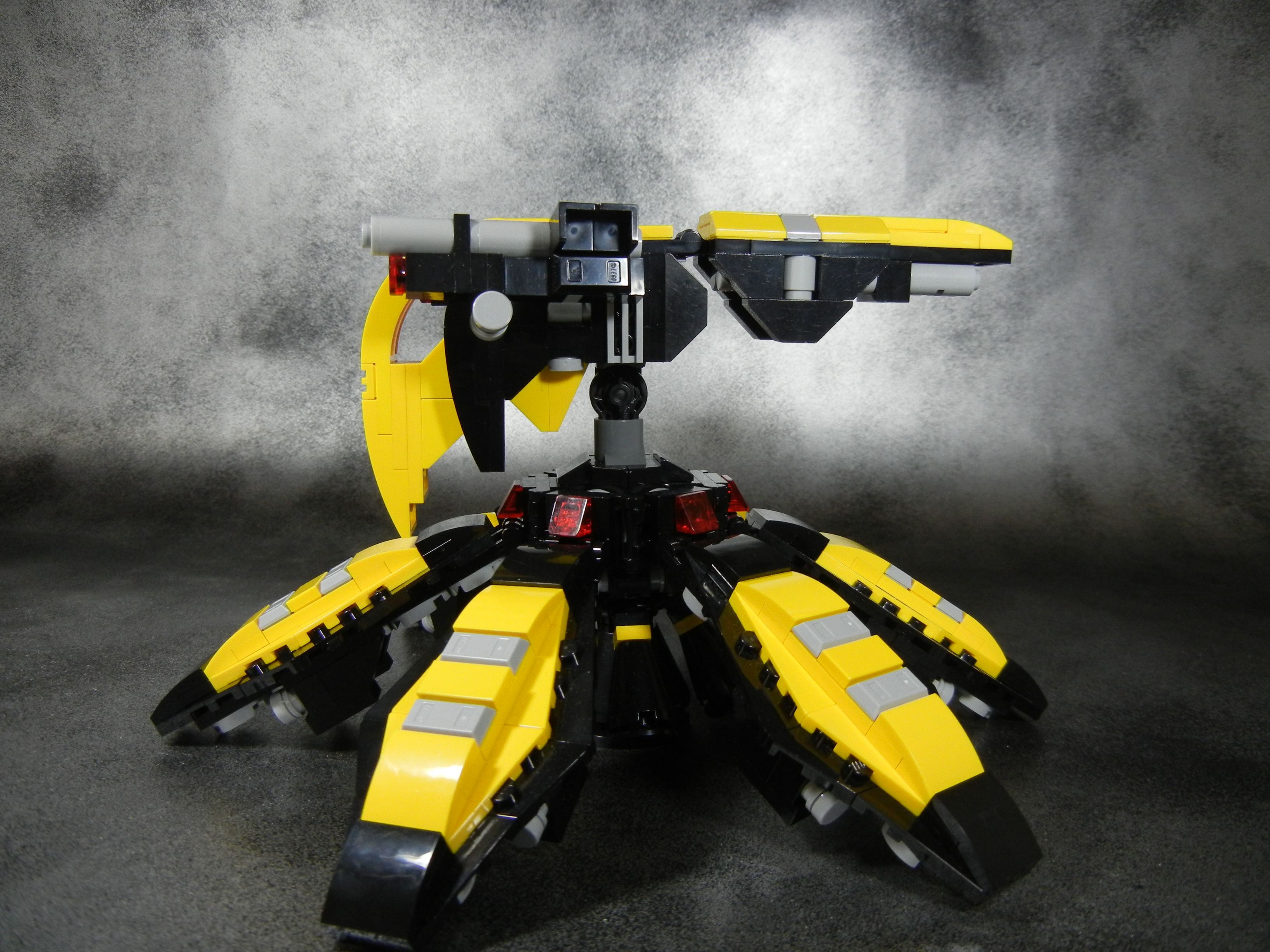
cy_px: 476
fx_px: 1101
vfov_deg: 46.8
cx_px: 635
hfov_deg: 60.0
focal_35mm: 30
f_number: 3.5
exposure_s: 1/97.2
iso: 400
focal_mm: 5.4
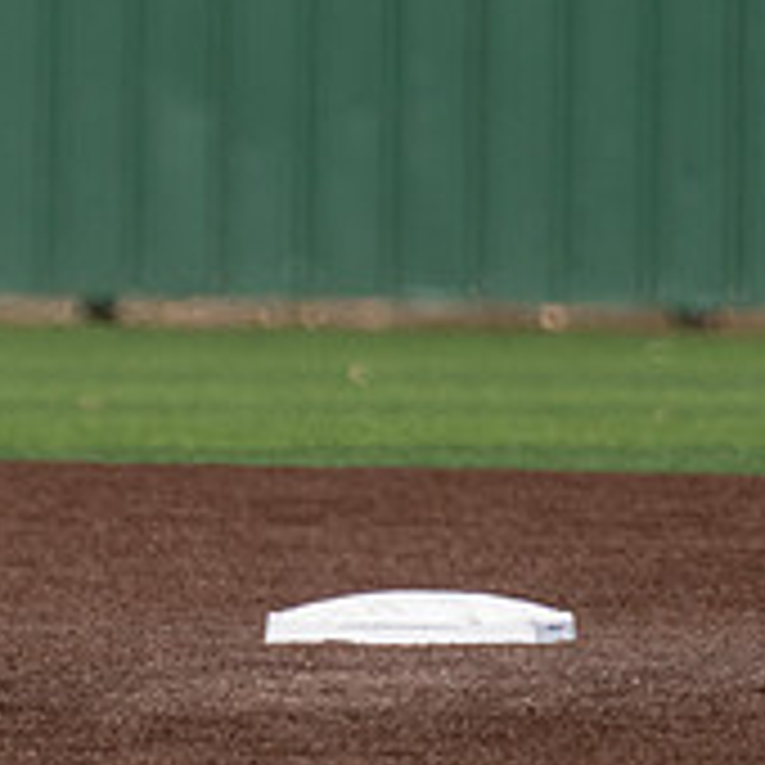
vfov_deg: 1.4
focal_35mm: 1287
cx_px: -583
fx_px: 32179
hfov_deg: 1.4
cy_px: 143
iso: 320
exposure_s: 1/3200
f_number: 4
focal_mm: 272
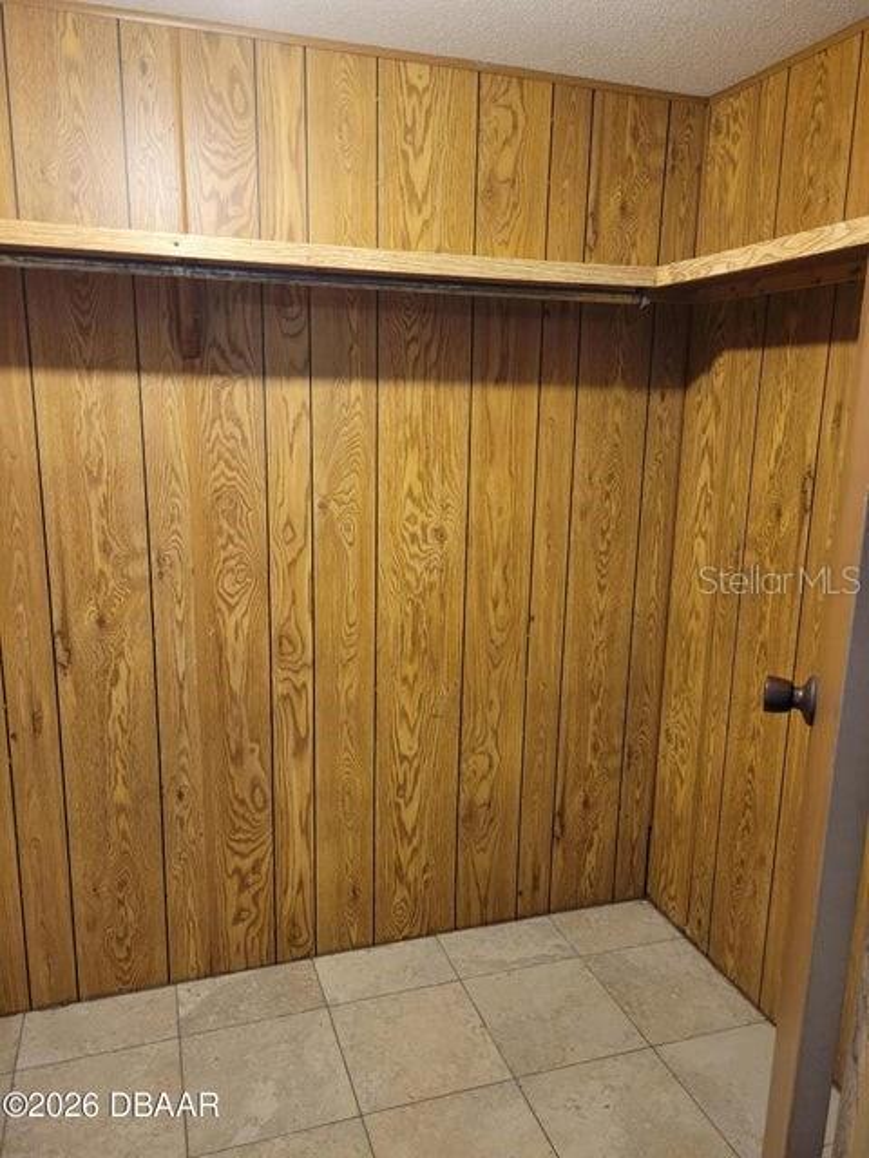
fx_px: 870
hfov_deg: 53.1
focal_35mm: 26
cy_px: 579
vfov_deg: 67.3
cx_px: 434
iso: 500
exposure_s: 1/40
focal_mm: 5.4
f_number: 1.8
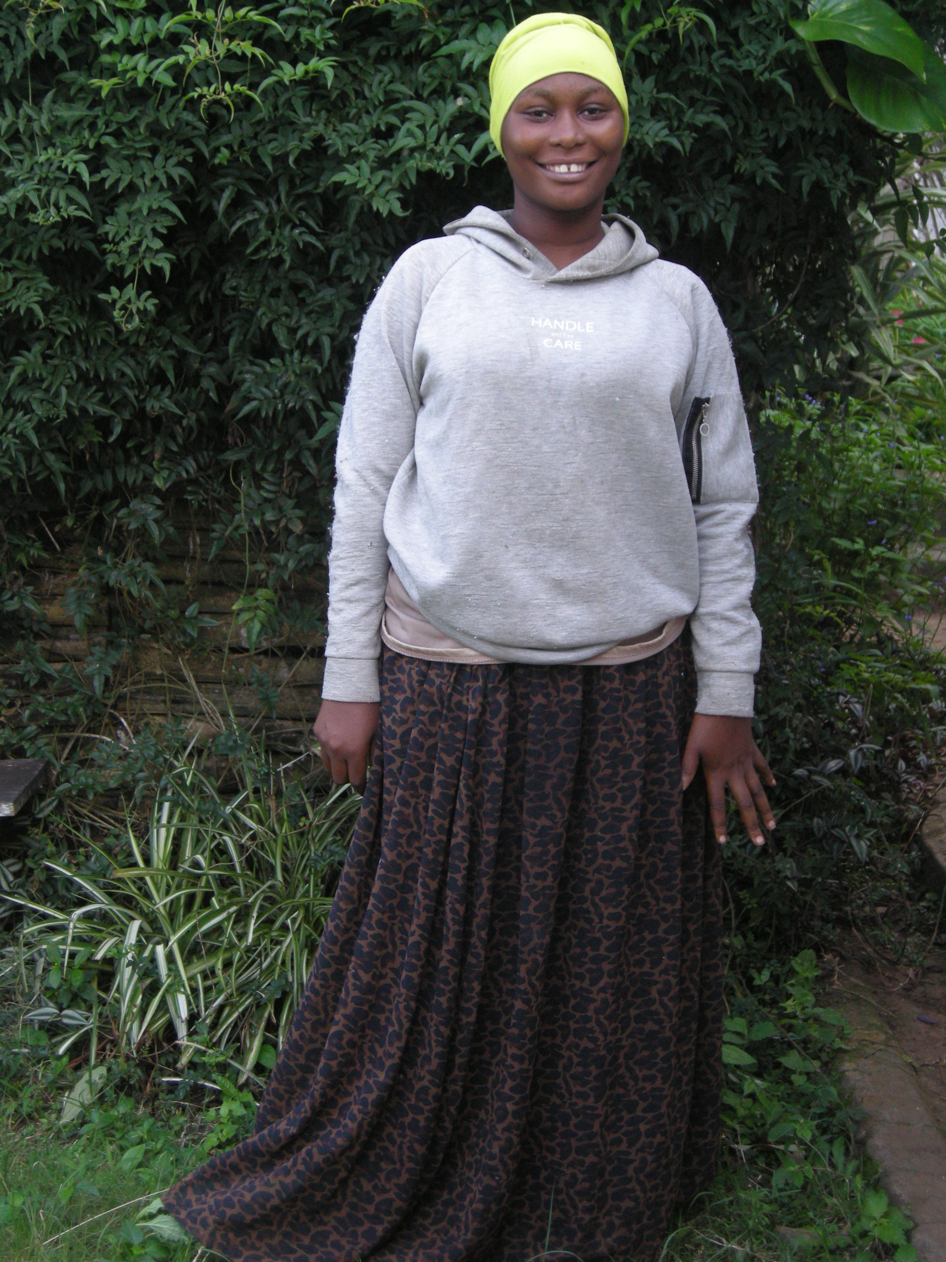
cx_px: 473
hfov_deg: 23.7
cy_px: 631
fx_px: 2259
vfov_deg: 31.2
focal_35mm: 62
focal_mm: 12.9
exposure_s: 1/58.7
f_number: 3.5
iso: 174
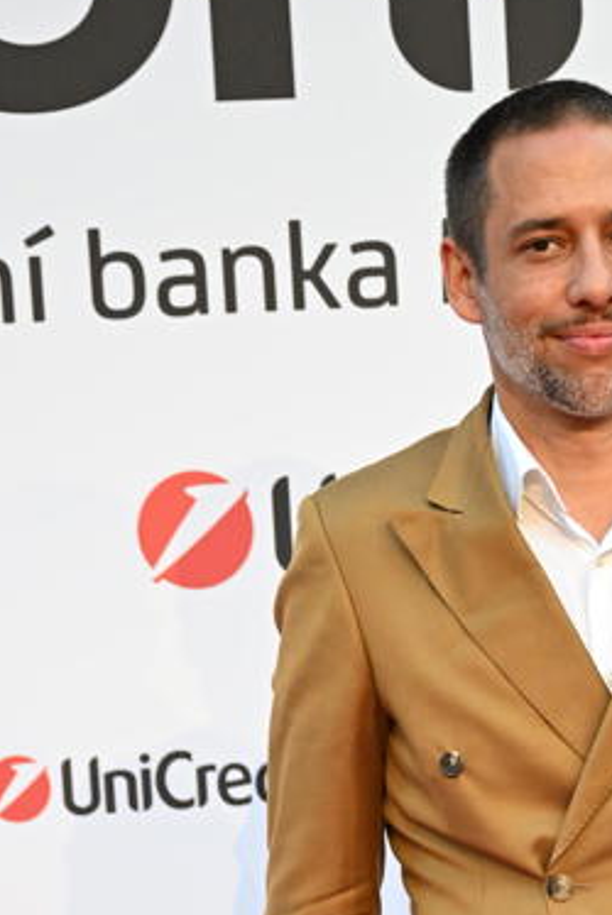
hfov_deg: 9.7
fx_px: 3589
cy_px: 1210
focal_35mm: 141
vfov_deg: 13.9
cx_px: 490
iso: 2500
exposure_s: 1/640
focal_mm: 51
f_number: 3.5
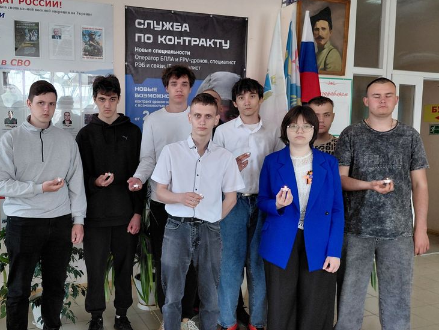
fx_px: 444
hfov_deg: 51.5
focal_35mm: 35
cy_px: 180
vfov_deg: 40.7
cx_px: 141
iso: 80
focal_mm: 4.69
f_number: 1.8
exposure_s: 1/100
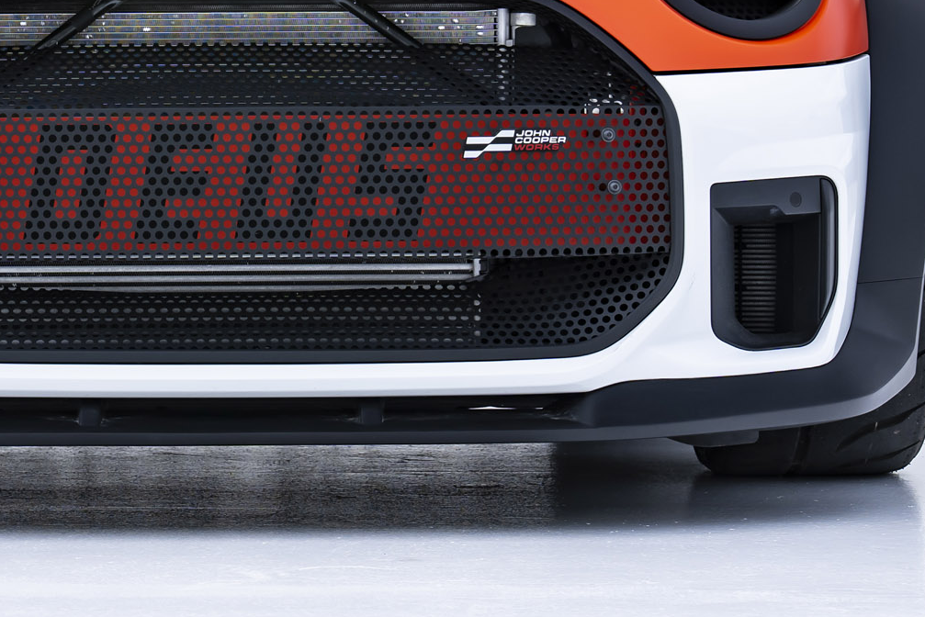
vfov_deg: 8.6
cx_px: 219
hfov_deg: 12.8
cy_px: 224
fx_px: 4112
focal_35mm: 160
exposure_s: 1/100
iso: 100
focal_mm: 46
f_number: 5.6
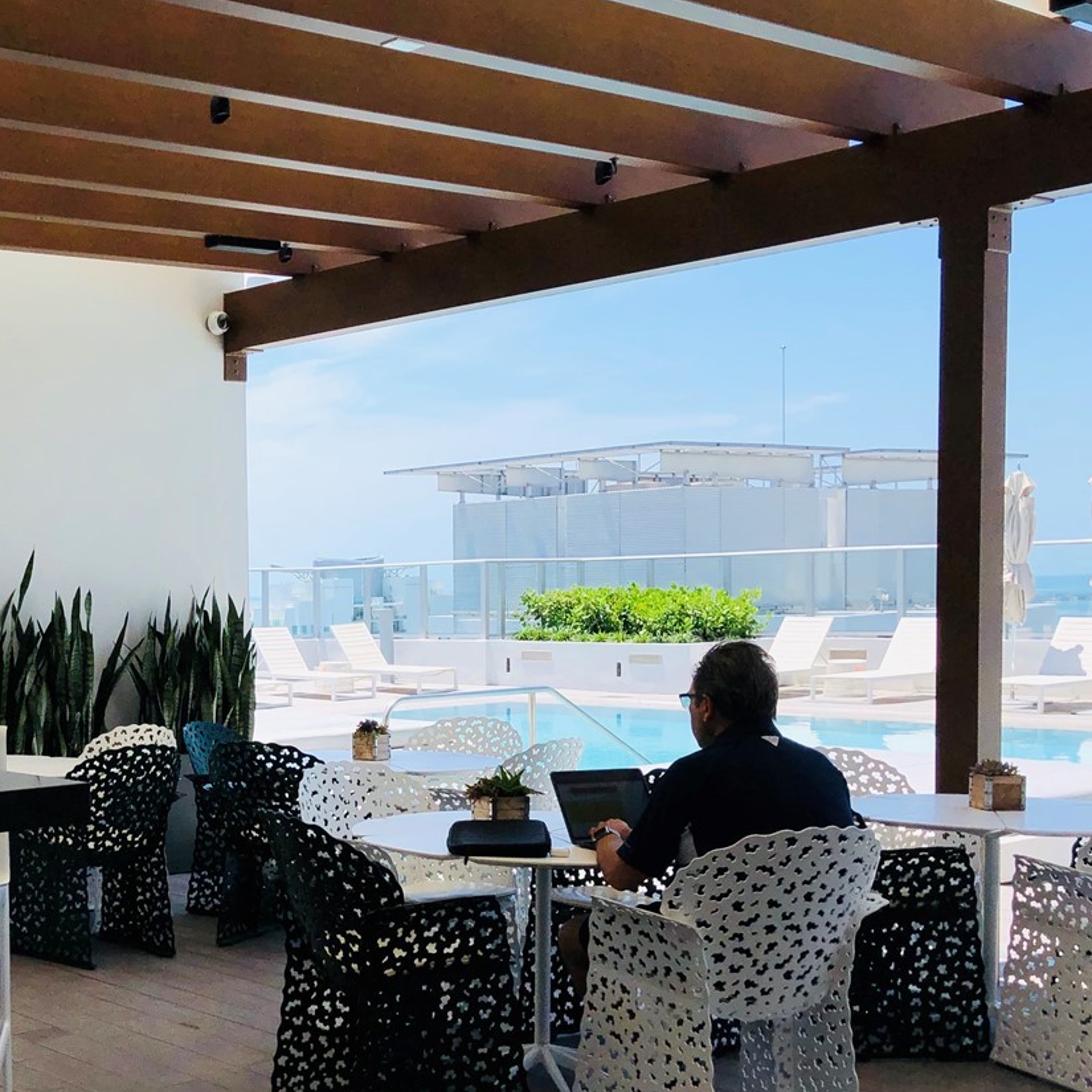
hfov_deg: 33.3
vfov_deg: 35.0
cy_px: 729
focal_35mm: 48
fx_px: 1713
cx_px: 86
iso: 20
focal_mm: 4
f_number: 1.8
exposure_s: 1/2525
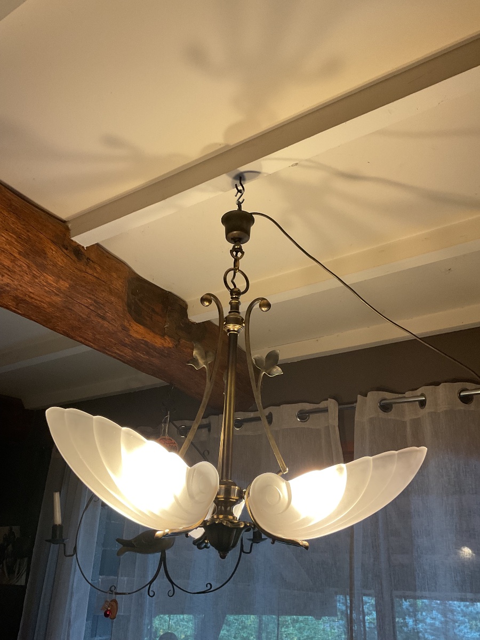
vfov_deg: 61.7
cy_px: 320
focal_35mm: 29
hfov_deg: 48.2
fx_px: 536
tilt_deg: +27.0
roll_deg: -2.2
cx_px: 240
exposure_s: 1/60
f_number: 1.8
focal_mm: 3
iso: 80
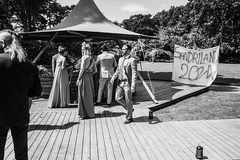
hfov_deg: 54.5
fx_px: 233
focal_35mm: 35
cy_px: 80
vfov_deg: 37.8
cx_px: 120
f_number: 1.8
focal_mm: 35
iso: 100
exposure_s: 1/5000
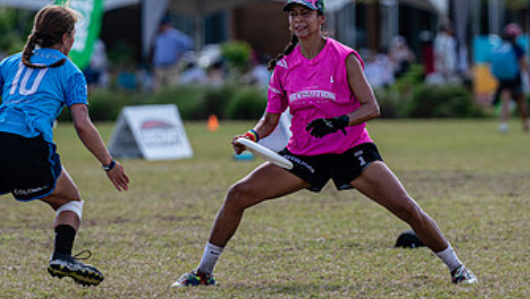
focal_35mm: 543
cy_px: 93
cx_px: 307
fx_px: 7637
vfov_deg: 2.2
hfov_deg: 4.0
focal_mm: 200
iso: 90
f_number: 3.2
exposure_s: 1/1250
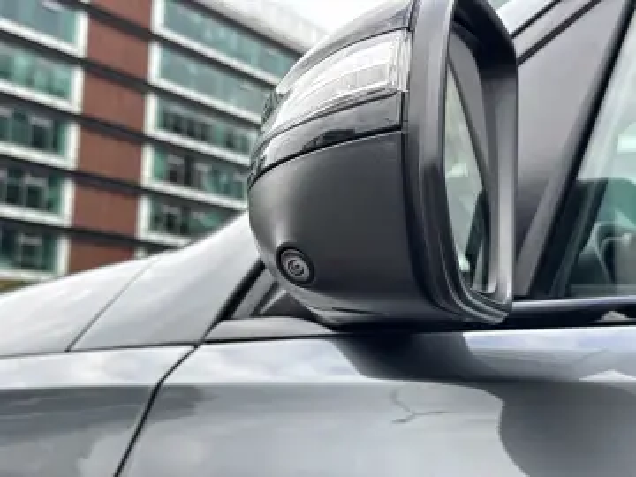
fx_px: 882
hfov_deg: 39.7
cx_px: 318
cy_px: 238
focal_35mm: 48
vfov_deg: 30.3
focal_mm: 6.76
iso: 64
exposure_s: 1/197
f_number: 1.78
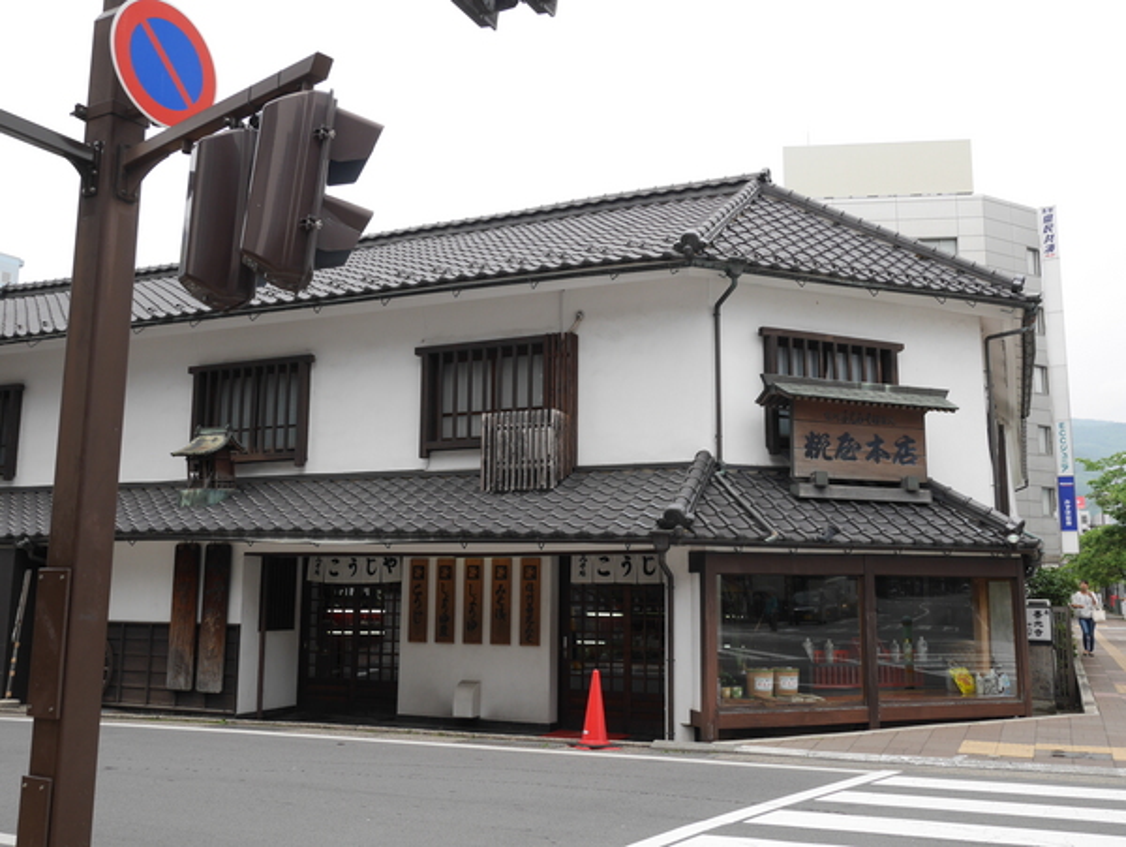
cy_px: 424
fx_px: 1042
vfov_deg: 44.2
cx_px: 563
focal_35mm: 32
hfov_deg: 56.8
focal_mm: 16
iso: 200
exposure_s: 1/250
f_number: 6.3
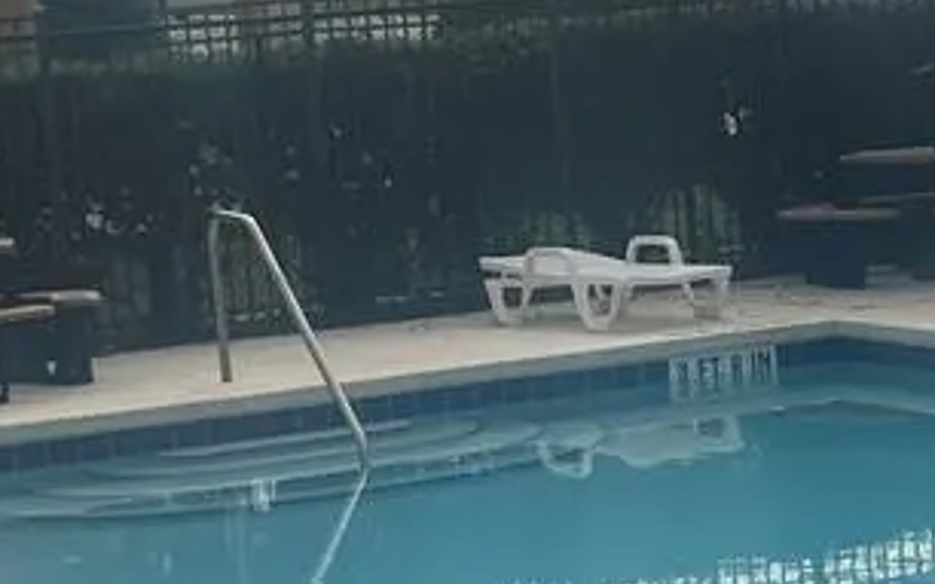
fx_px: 3668
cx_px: 791
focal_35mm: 144
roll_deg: +3.7
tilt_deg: -8.4
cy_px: 407
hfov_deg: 14.4
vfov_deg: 9.1
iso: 50
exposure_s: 1/8696
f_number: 1.5
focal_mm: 5.7
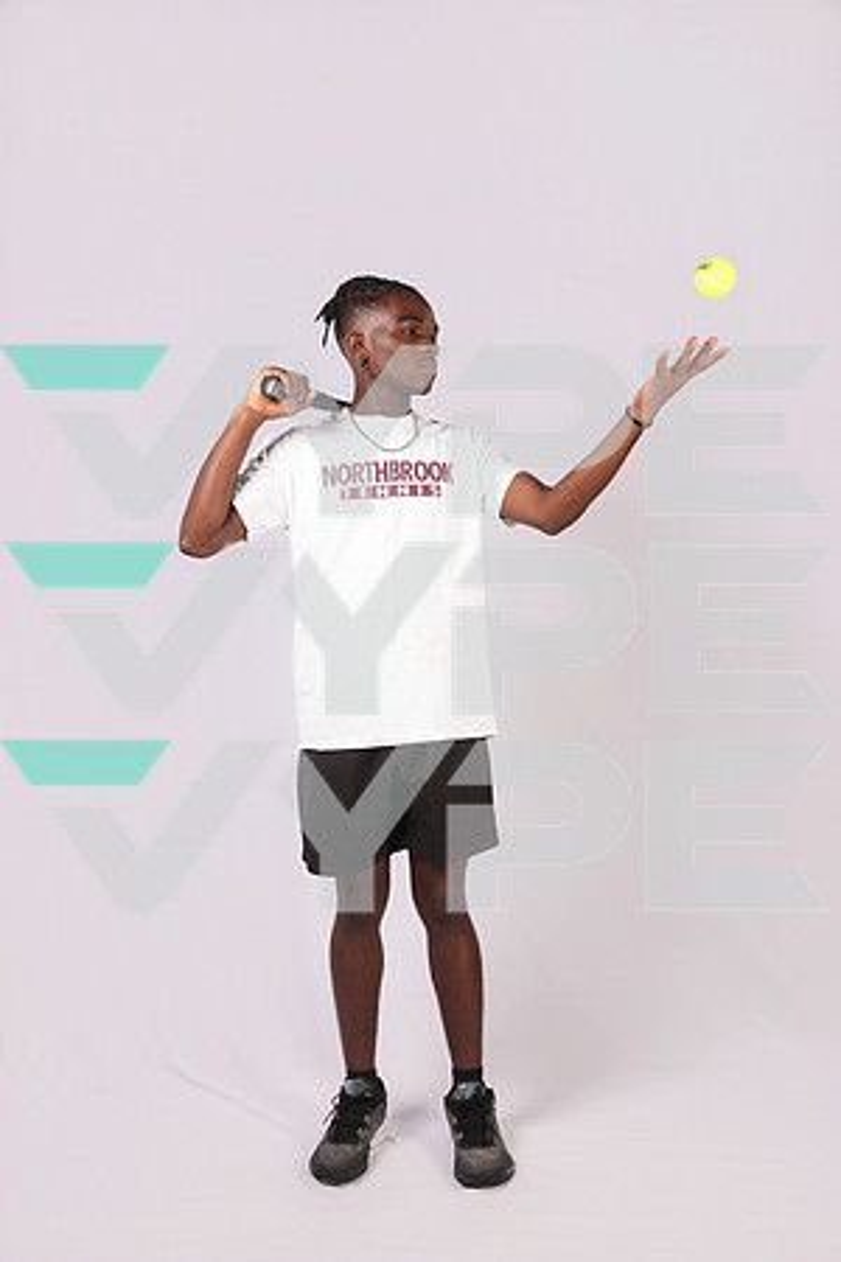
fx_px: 1121
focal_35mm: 32
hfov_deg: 41.1
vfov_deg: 58.7
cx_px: 420
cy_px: 631
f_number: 5.6
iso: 160
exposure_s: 1/125
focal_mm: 32
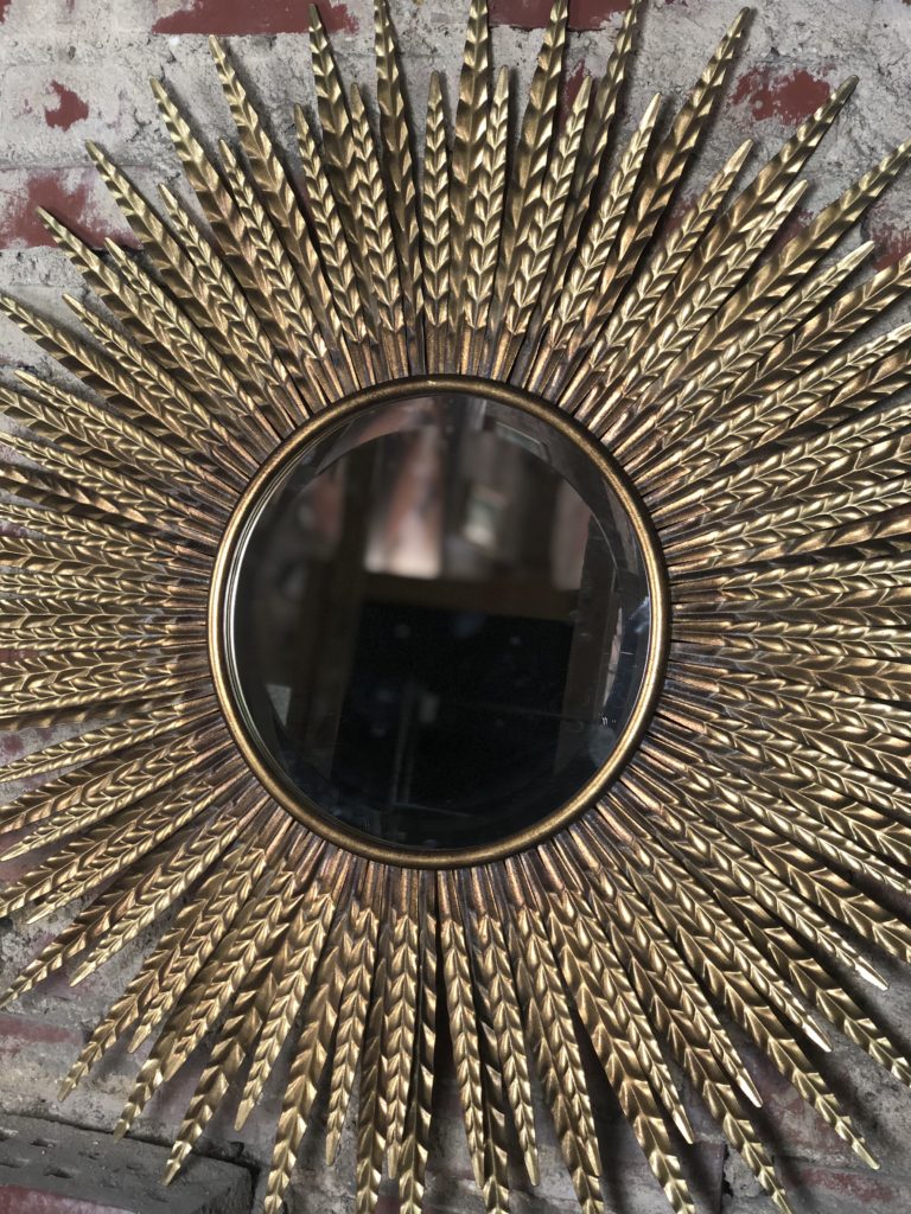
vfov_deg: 36.8
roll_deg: -4.1
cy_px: 607
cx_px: 456
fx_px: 1825
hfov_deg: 28.0
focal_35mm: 52
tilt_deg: -5.2
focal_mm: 6
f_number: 2.4
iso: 125
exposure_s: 1/25
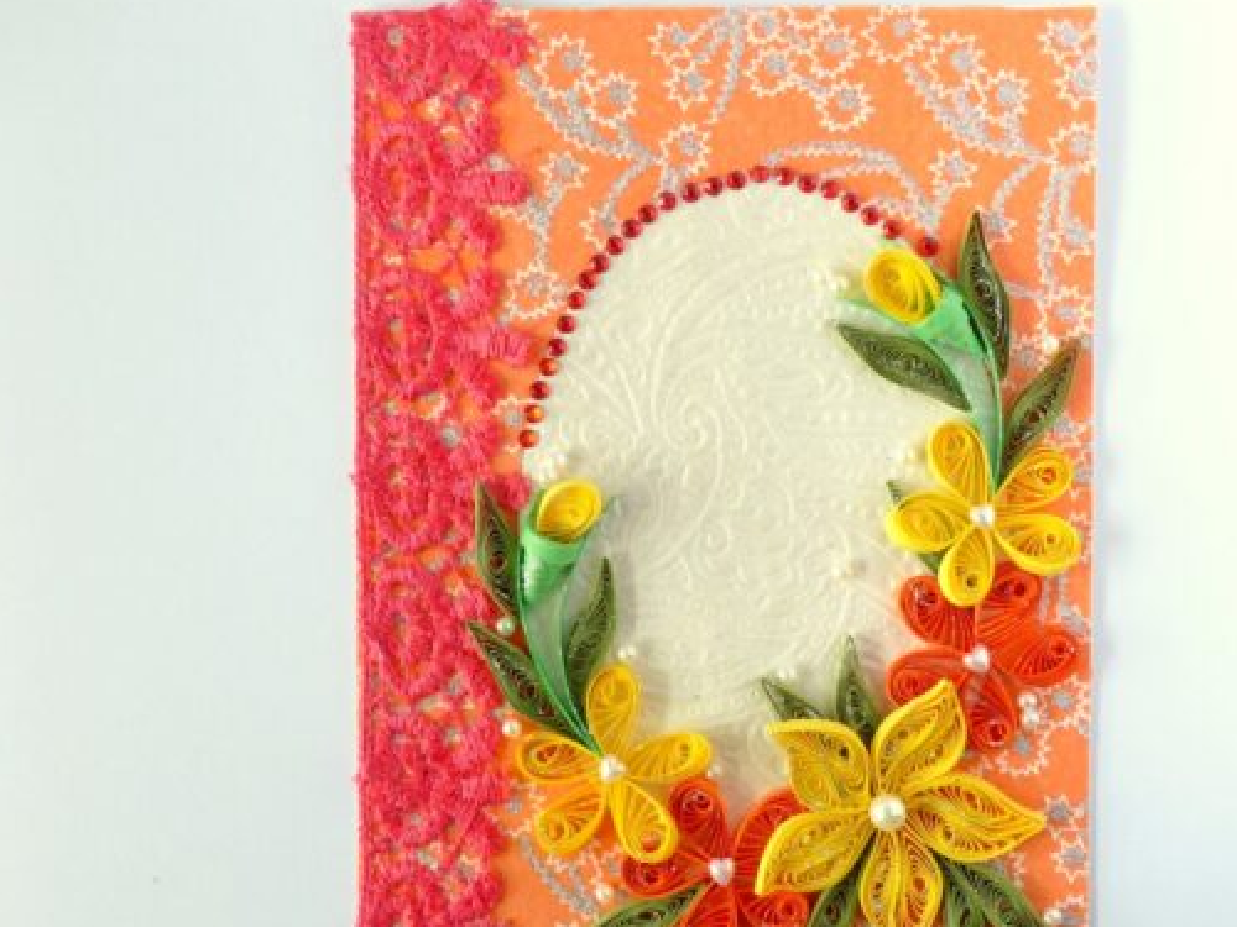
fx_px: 2144
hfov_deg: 32.1
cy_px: 539
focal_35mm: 60
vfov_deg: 24.4
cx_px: 717
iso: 100
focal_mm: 9.1
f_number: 2.8
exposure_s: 1/125
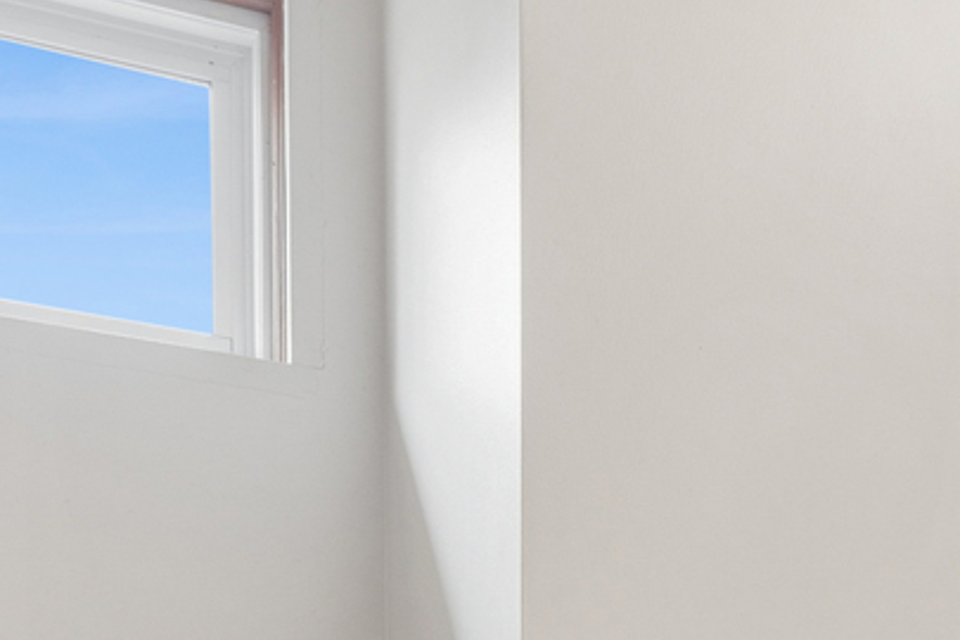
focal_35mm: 72
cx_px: 1024
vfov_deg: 16.1
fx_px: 1920
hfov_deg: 26.2
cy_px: 1147
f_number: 8
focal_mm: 12
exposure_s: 1/15
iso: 250
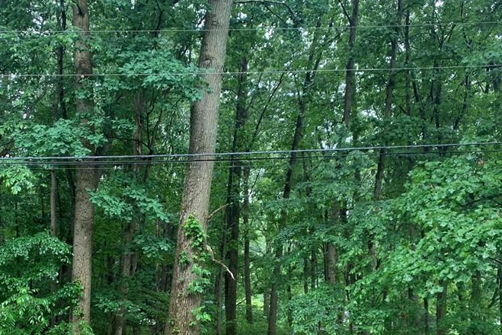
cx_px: 190
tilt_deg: +6.0
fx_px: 586
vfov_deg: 31.4
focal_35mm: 42
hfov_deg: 46.0
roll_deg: -1.8
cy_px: 247
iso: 100
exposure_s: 1/60
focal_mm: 4.25
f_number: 1.8
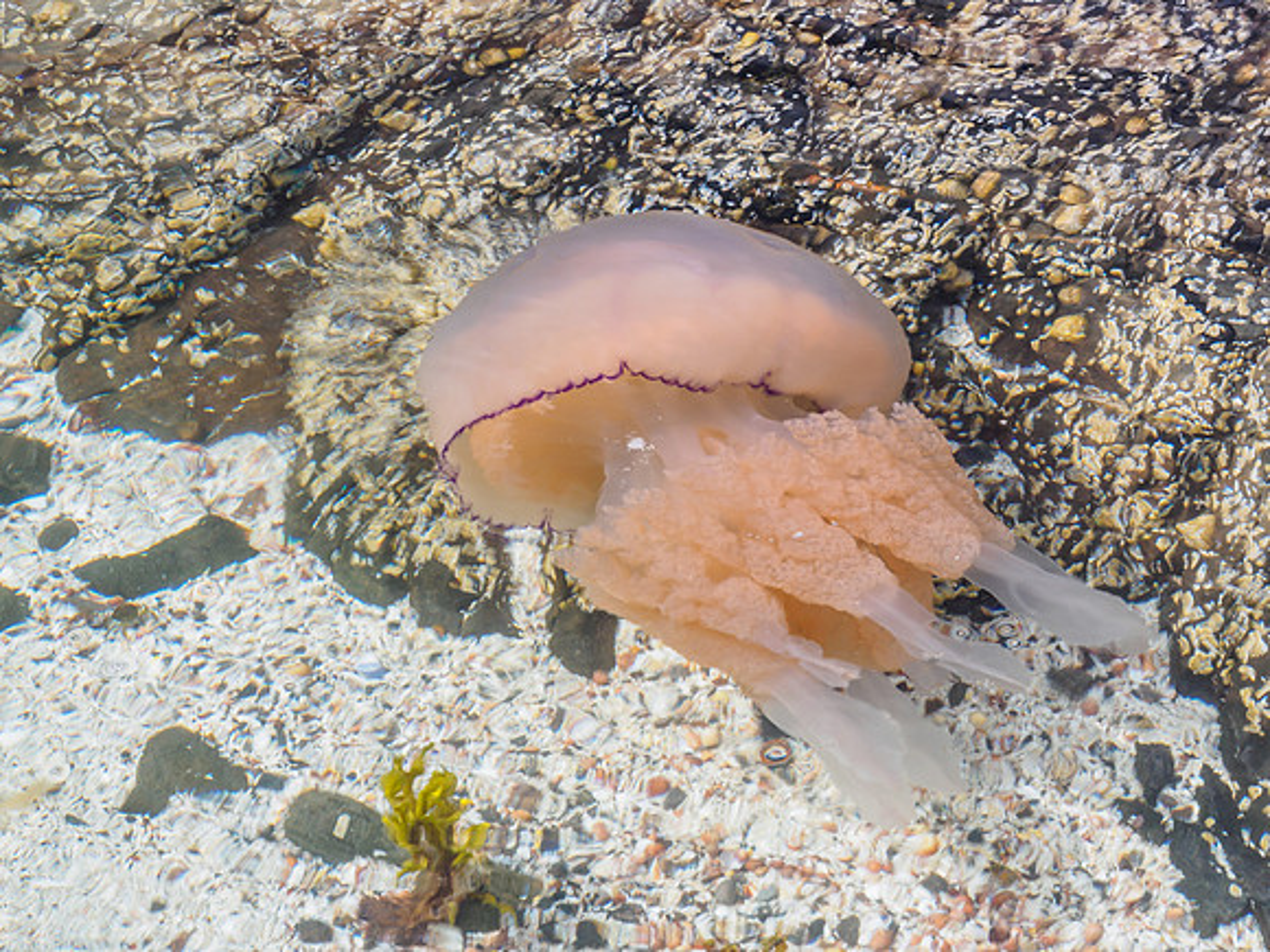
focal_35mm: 84
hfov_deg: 23.3
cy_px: 381
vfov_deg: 17.6
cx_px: 745
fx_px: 3082
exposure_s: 1/25
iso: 200
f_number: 11
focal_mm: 35
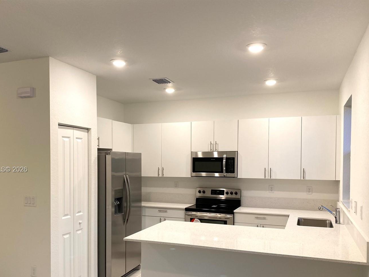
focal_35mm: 32
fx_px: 341
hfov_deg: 56.7
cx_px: 166
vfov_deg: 43.9
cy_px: 170
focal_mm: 4.25
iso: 80
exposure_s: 1/60
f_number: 1.8
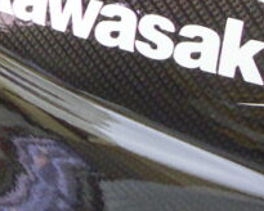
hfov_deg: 14.2
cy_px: -19
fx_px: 1039
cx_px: 291
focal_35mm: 133
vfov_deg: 11.4
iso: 200
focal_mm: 6.3
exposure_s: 1/10
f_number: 2.8
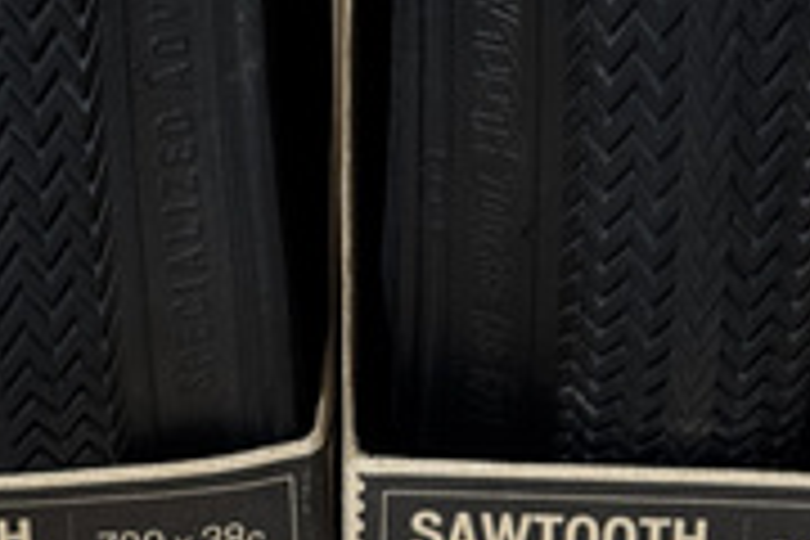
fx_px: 3127
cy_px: -180
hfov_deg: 14.8
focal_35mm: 139
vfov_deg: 9.7
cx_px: 358
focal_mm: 6.76
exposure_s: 1/60
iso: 250
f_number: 1.78
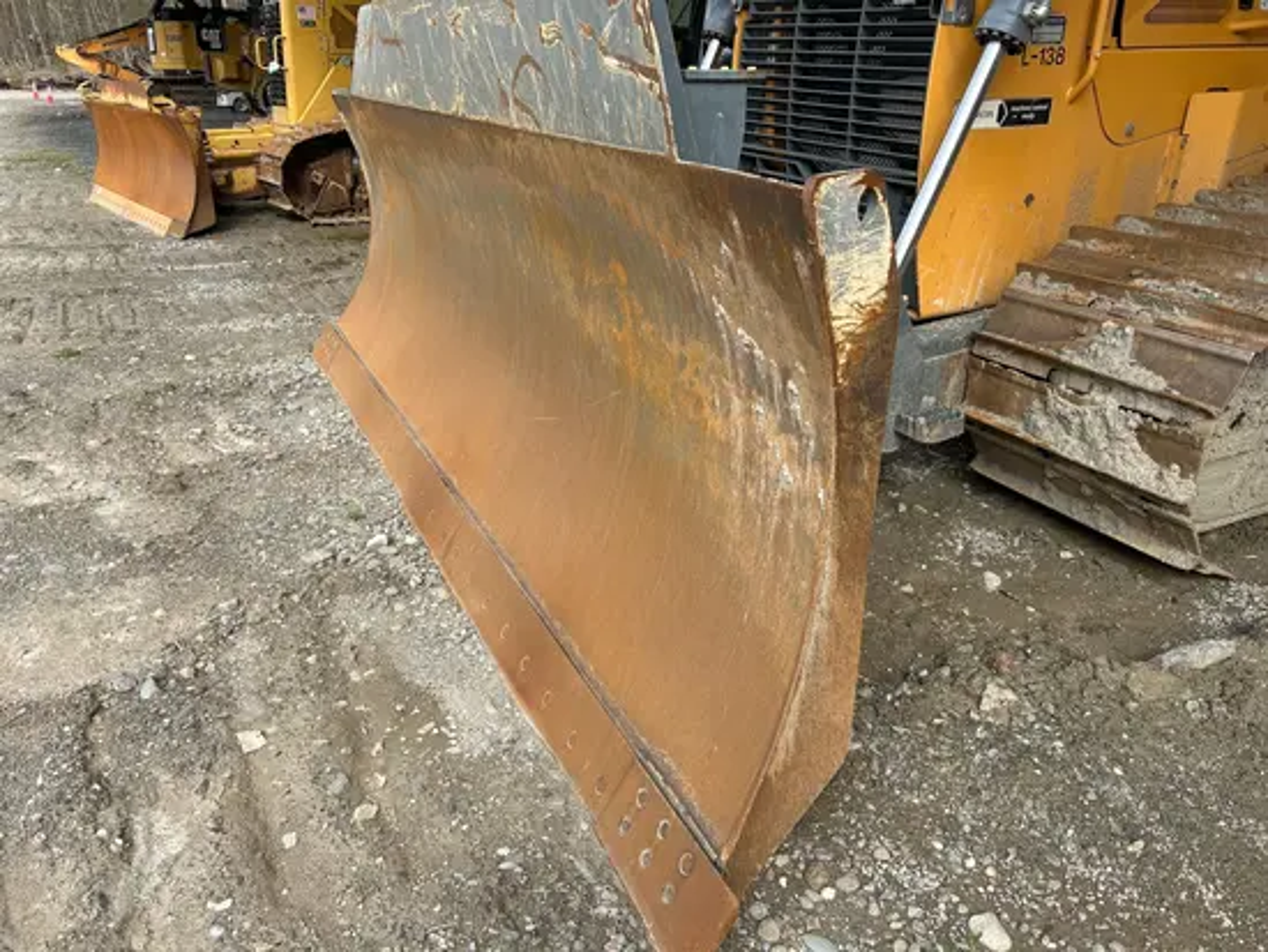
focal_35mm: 26
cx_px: 634
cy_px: 476
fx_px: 953
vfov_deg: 53.1
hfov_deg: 67.3
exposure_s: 1/1488
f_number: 1.5
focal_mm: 5.7
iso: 50
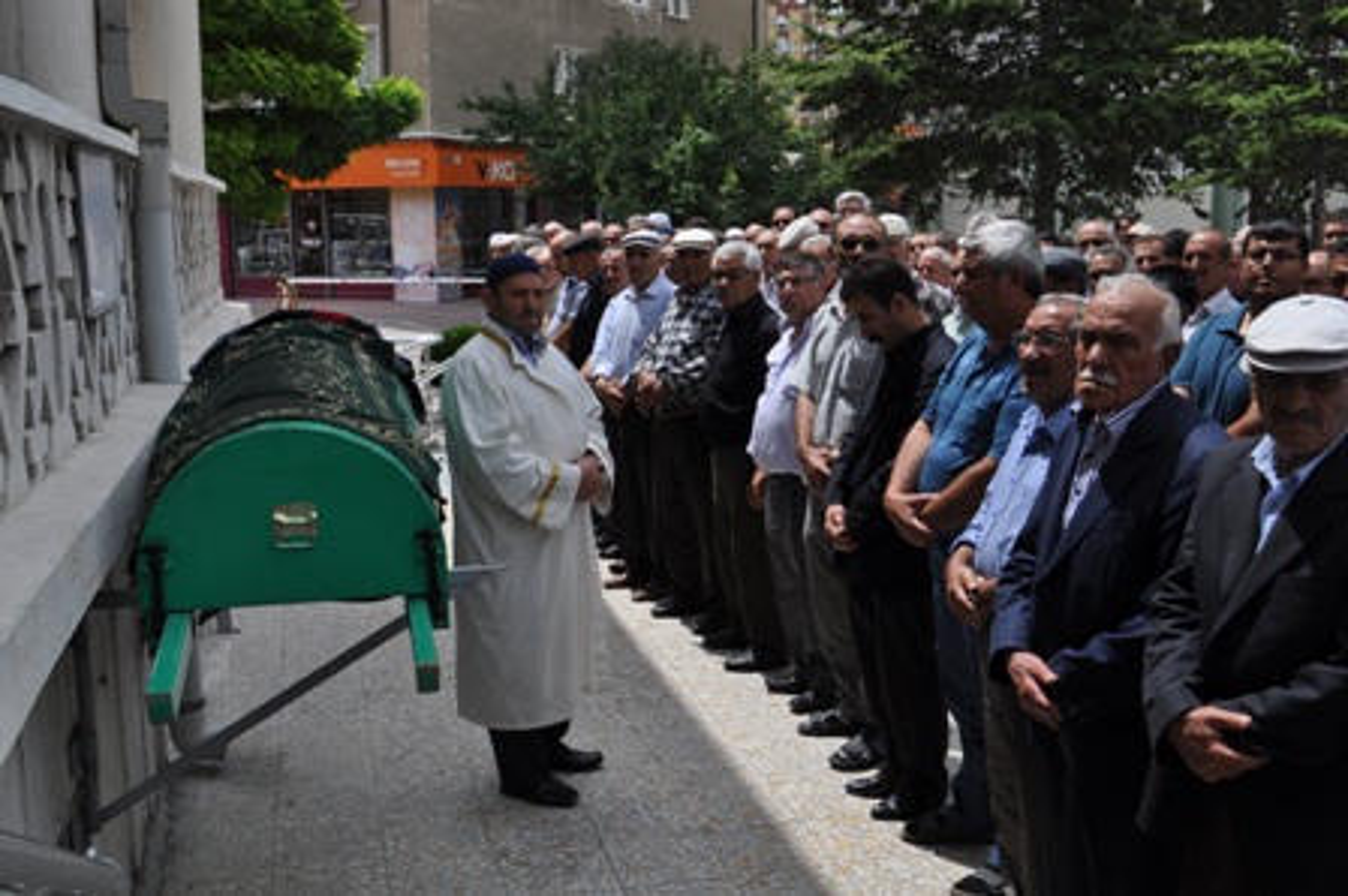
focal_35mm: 39
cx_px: 674
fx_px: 1459
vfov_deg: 34.2
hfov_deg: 49.6
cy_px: 448
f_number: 9
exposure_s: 1/320
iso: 200
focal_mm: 26
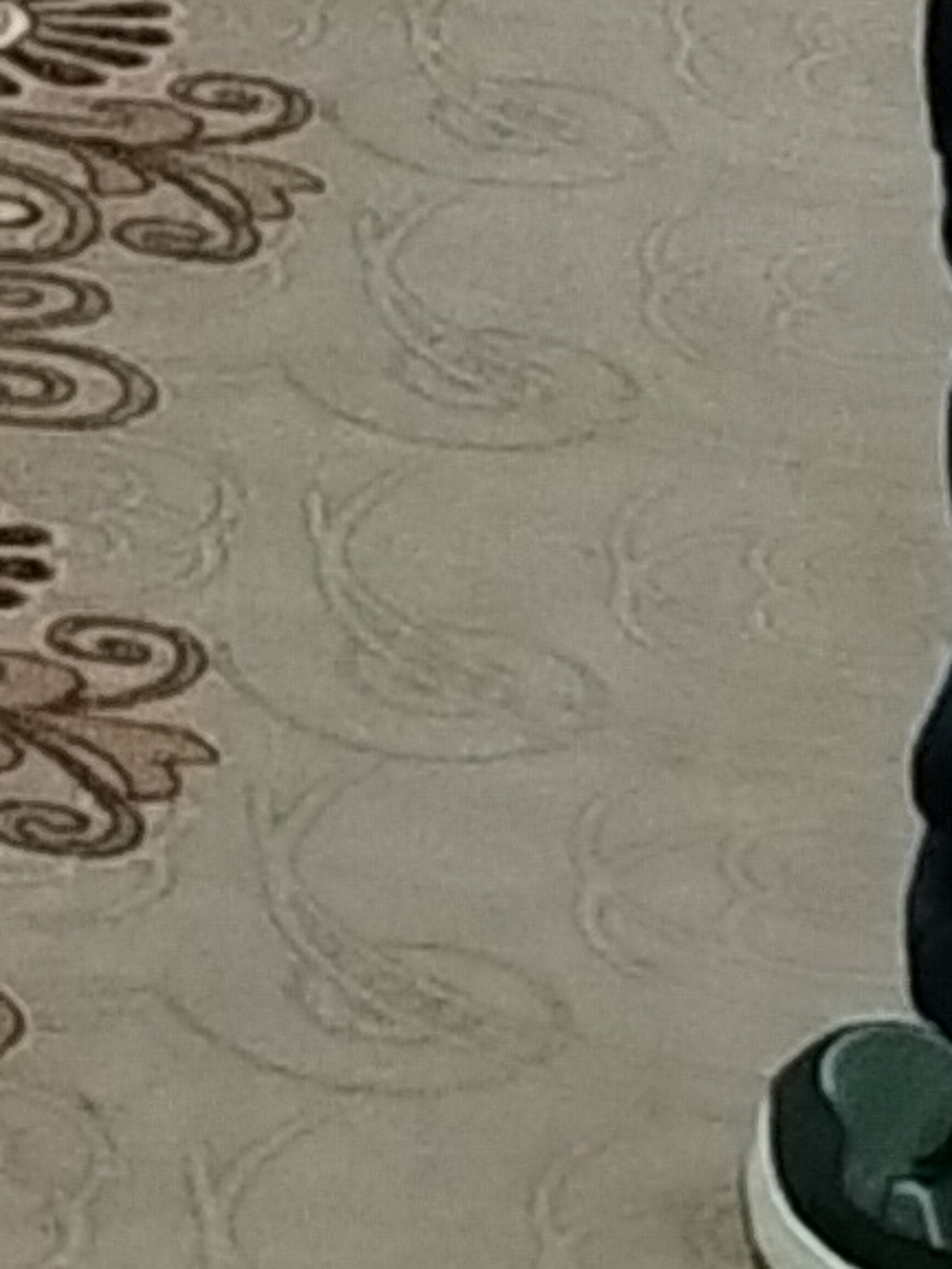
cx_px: -1761
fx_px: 11693
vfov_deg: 5.9
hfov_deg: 4.5
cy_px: -2133
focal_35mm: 319
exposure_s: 1/100
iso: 3597
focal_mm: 5.25
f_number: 1.75
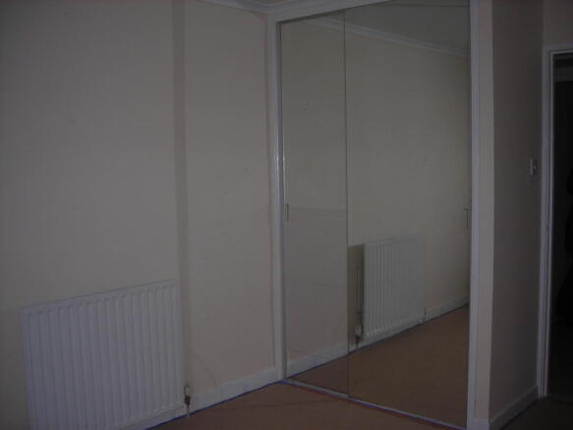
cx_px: 286
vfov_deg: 37.7
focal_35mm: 38
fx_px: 629
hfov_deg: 49.0
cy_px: 215
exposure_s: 1/60.1
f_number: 3.2
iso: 50
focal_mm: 6.3
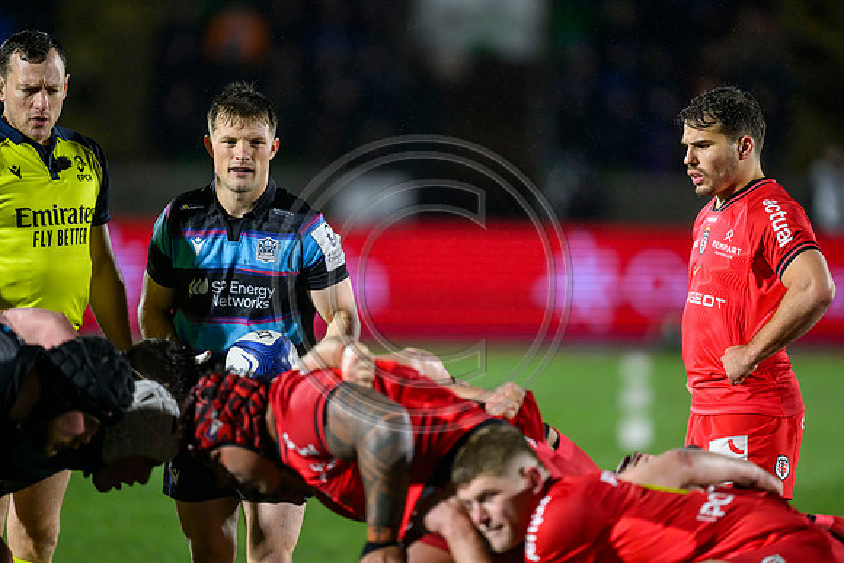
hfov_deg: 5.2
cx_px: 422
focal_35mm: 400
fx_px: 9380
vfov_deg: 3.4
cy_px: 282
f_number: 3.2
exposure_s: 1/1600
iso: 4000
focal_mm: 400
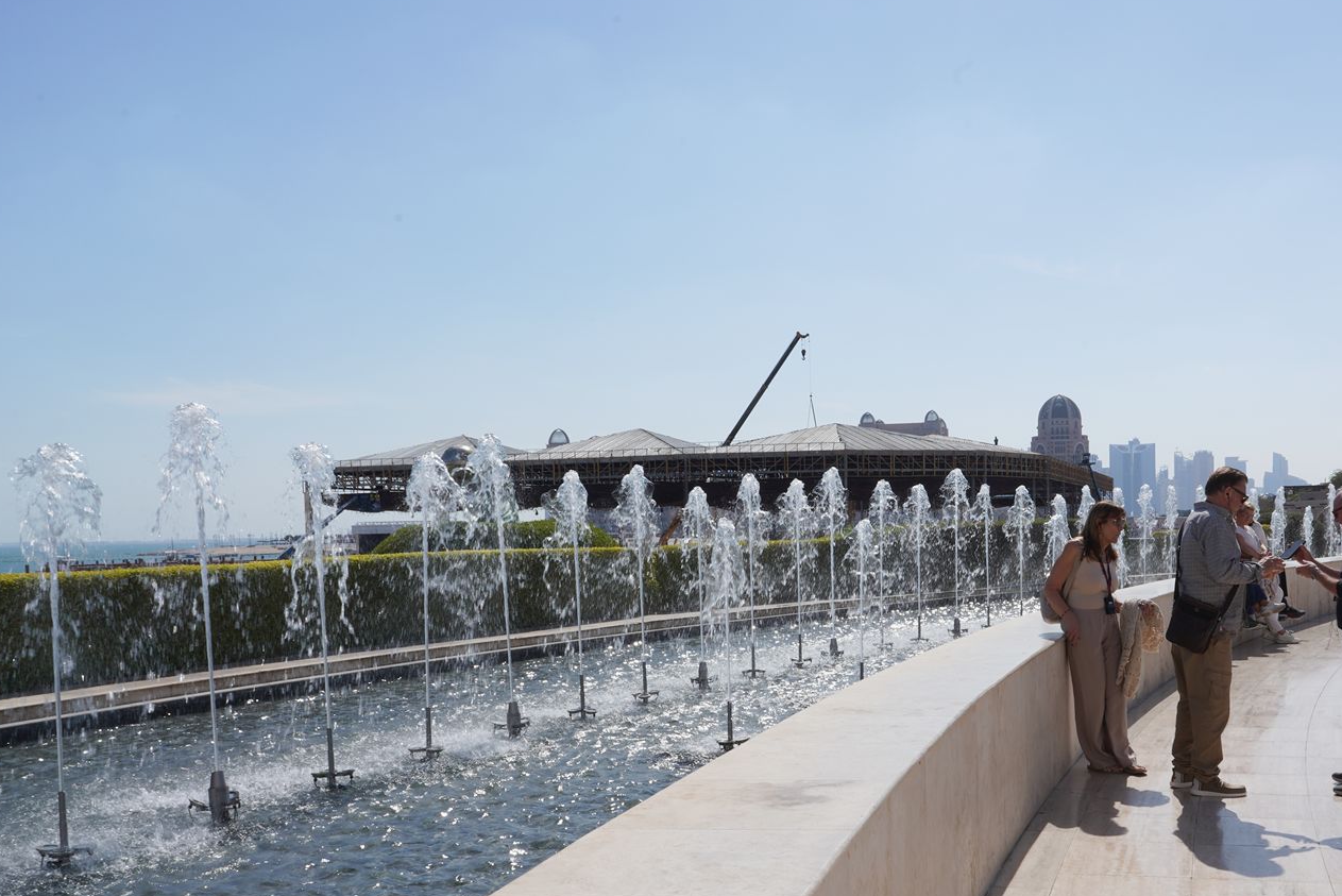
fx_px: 1417
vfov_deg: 34.7
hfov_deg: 49.9
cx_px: 878
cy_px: 608
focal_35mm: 38
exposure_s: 1/100
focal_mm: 24
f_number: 22
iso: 100
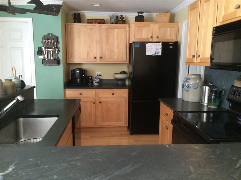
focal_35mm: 29
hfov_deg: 61.7
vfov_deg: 48.2
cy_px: 90
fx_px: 202
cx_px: 120
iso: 160
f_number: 2.2
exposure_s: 1/30
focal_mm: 4.15
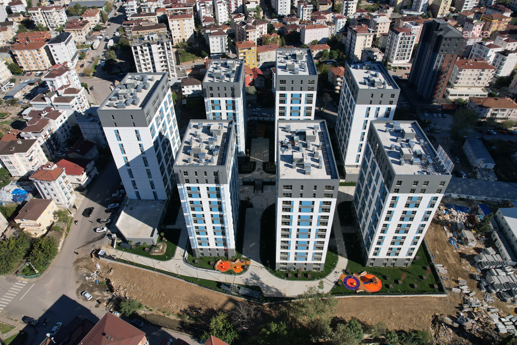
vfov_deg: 57.2
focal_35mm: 22
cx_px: 258
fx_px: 316
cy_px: 172
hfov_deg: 78.6
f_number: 2.8
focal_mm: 8.38
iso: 100
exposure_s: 1/3000
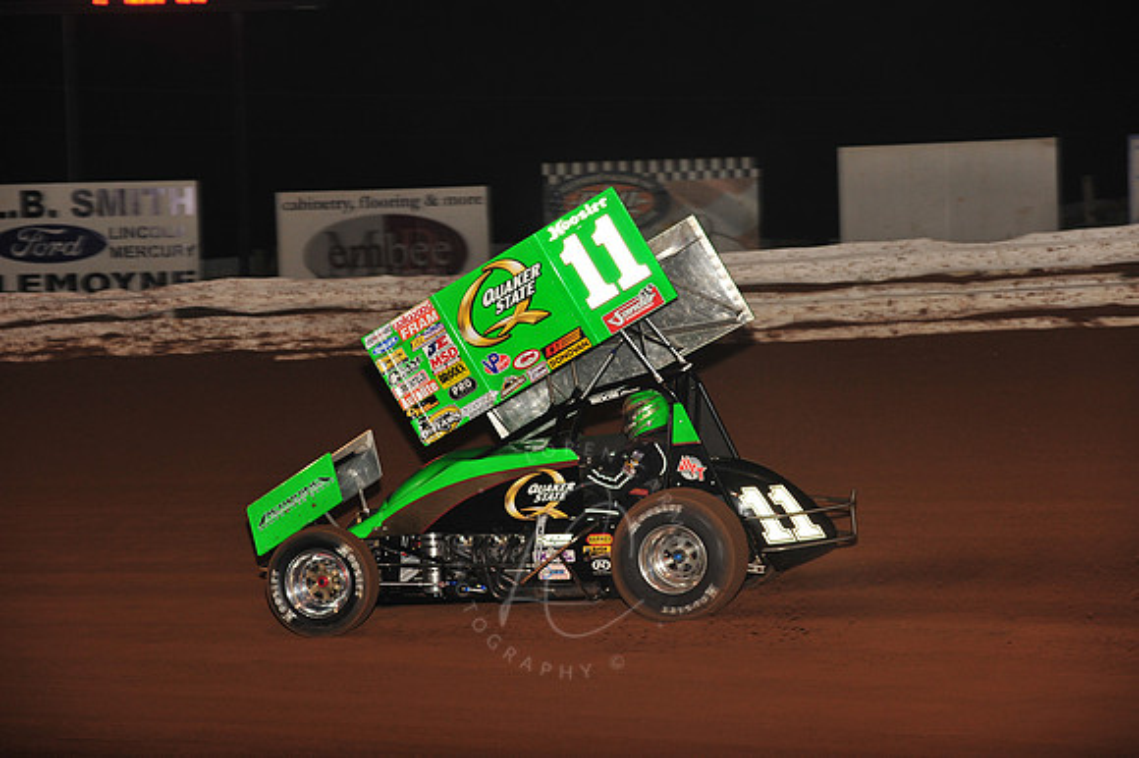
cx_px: 570
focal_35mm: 135
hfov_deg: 15.2
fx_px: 4269
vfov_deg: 10.1
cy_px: 379
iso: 1000
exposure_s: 1/320
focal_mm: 135
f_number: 6.3
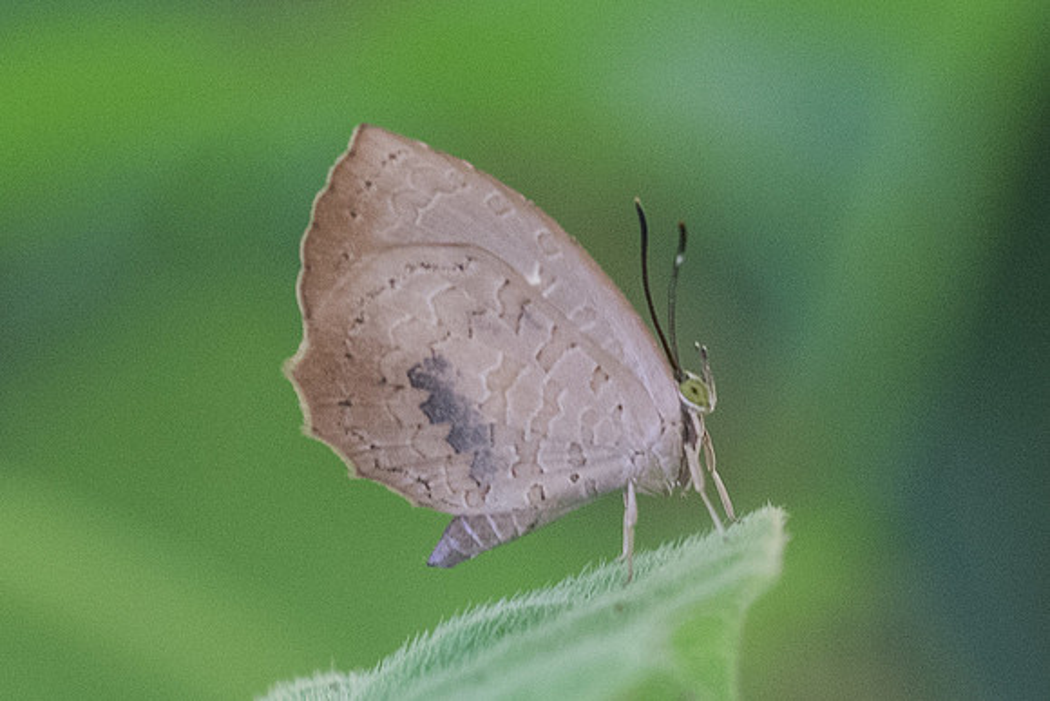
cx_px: 649
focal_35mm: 776
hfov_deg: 2.7
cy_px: 367
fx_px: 22640
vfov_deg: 1.8
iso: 800
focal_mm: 150
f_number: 4.5
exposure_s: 1/320
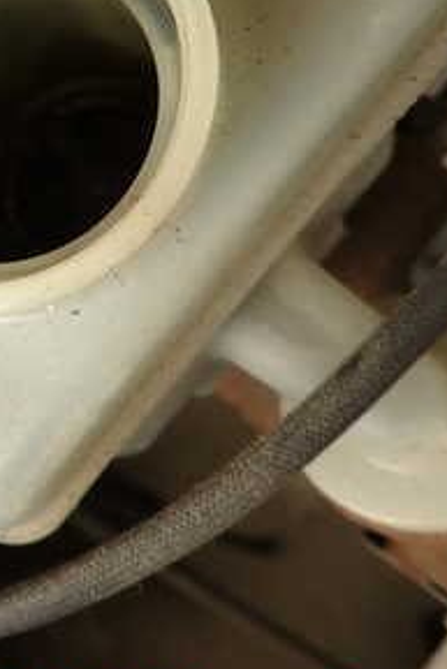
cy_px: 215
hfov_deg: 22.0
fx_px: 1004
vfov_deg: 36.4
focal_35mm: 54
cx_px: -167
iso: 100
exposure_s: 1/60
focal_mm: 4.5
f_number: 2
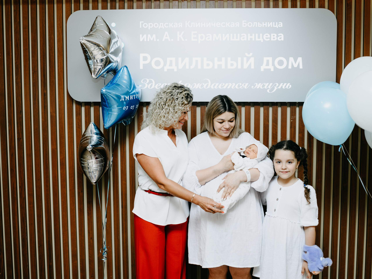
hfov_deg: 45.5
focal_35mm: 41
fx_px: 444
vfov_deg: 35.0
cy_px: 133
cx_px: 194
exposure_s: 1/160
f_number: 4
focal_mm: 35
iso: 200
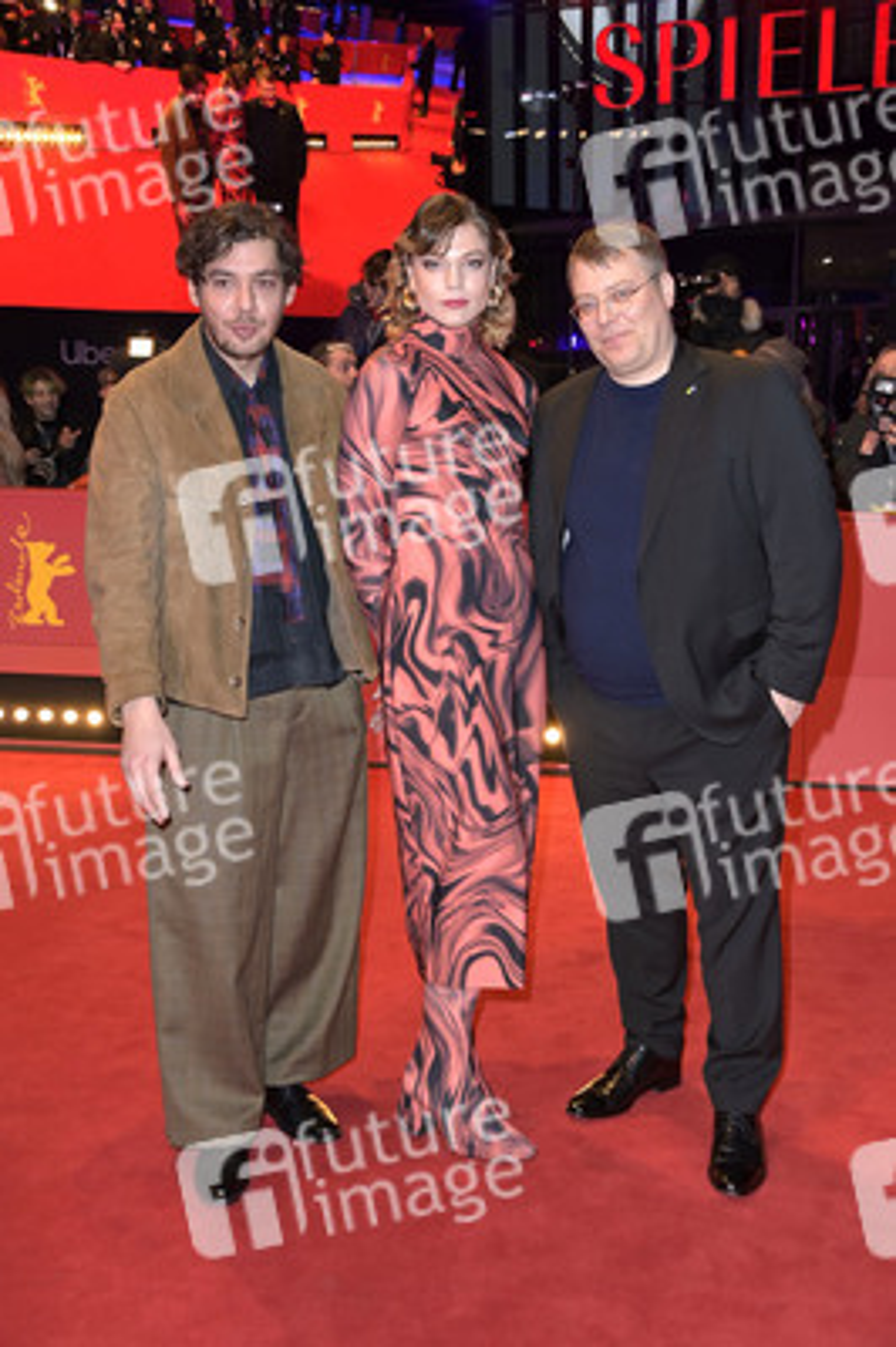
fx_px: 1496
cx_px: 448
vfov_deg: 48.5
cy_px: 674
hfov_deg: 33.3
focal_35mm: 40
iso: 1250
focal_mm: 40
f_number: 5.6
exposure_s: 1/250
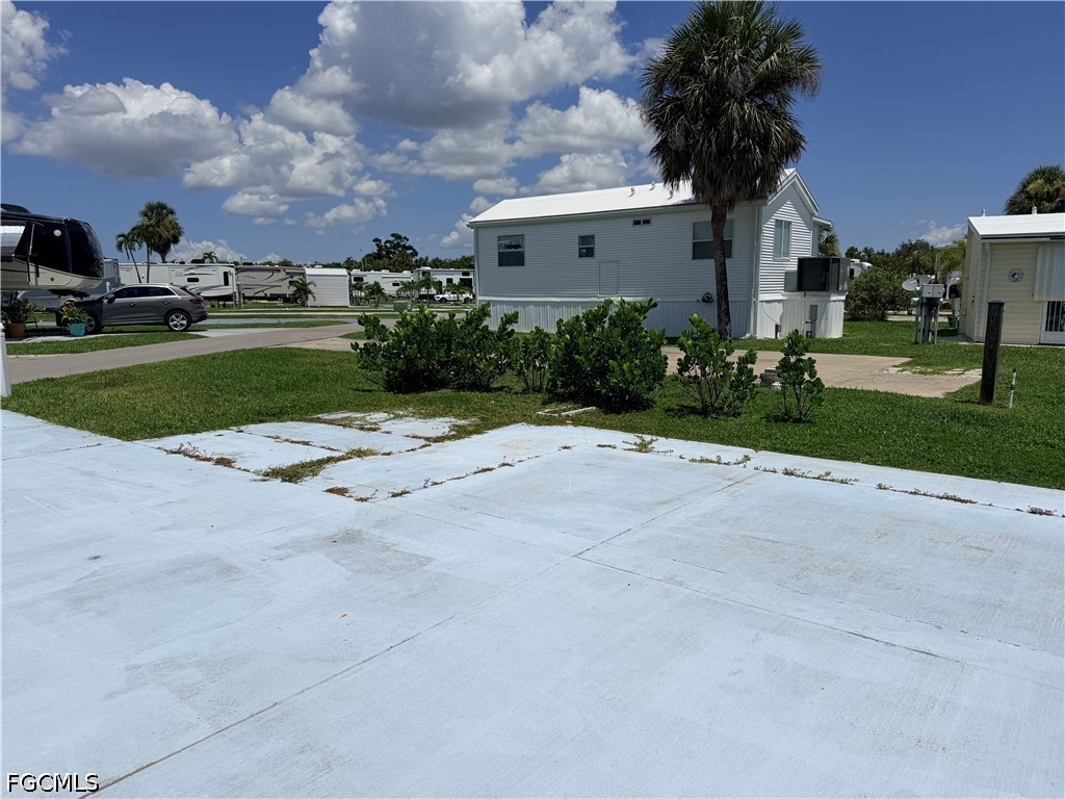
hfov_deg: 71.6
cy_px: 400
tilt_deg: -8.1
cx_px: 532
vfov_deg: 56.8
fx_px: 738
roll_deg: +0.9
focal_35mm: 24
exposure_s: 1/17544
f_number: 1.78
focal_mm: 6.76
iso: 80
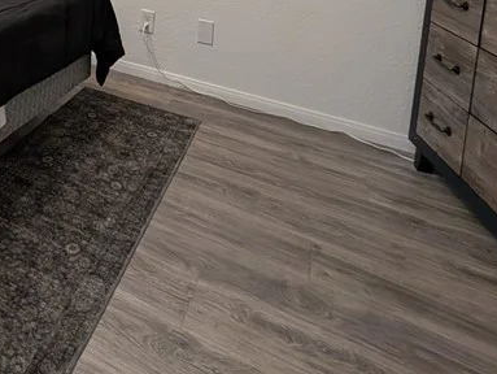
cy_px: -94
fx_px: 460
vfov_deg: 34.0
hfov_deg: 49.2
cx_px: 30
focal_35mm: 32
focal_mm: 2.02
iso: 41
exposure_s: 1/60
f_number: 1.7
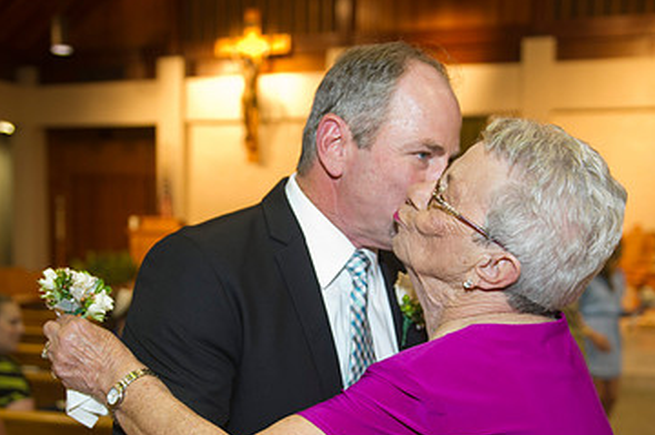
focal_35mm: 50
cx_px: 335
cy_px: 328
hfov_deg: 39.6
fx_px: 908
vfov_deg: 26.6
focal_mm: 31
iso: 1600
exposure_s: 1/100
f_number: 3.2
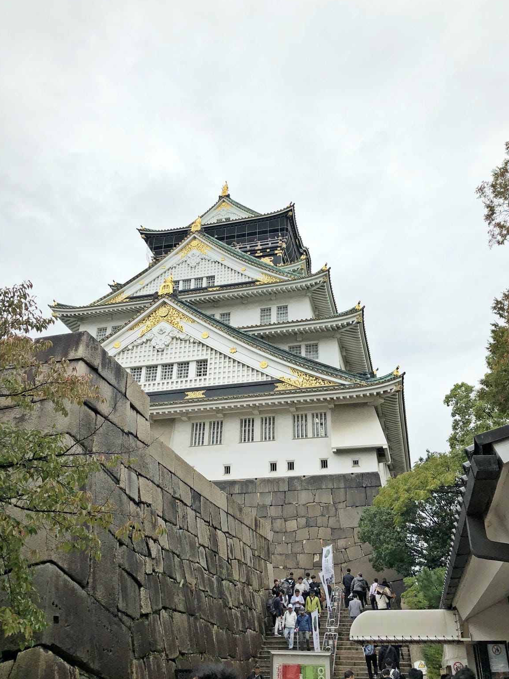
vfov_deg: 60.0
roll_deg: -1.5
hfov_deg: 46.8
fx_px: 588
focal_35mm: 30
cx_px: 261
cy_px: 345
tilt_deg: +28.3
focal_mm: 3.99
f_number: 1.8
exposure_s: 1/1000
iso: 20
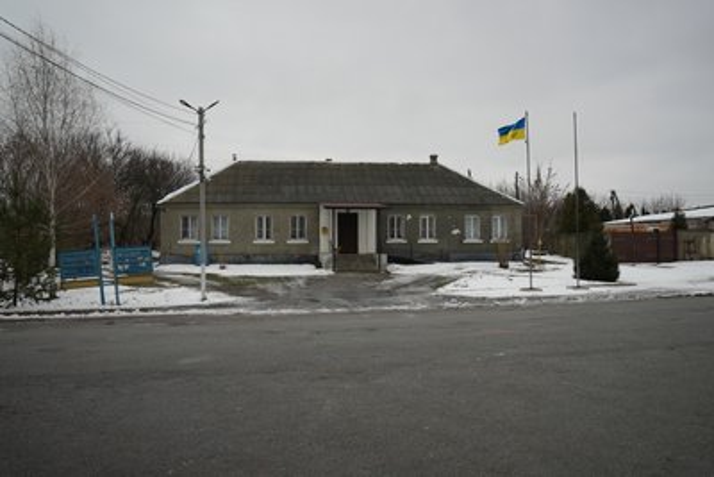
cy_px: 238
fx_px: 575
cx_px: 357
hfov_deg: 63.6
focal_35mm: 29
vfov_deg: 45.0
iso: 250
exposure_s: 1/200
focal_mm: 29
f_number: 2.8
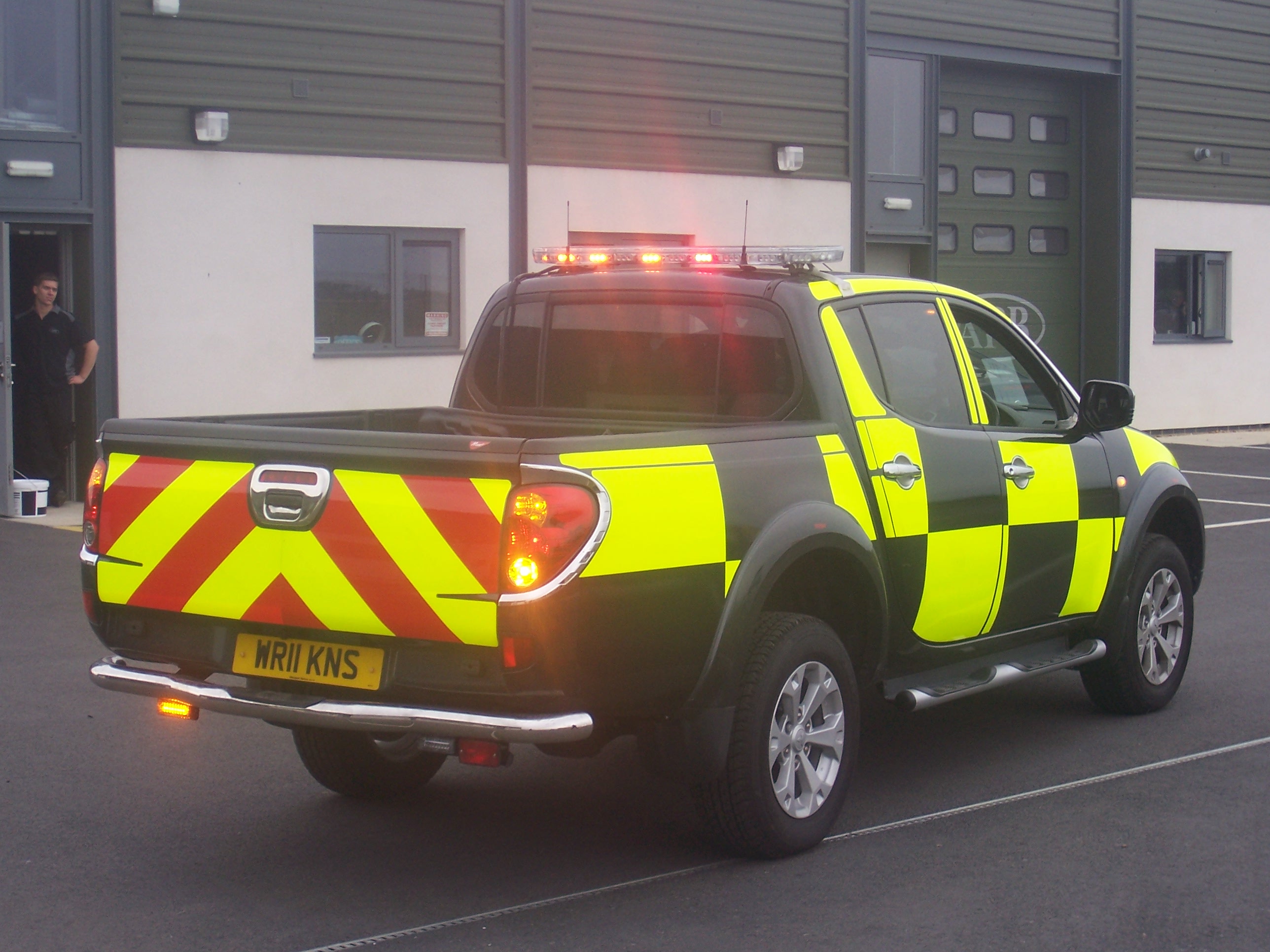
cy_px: 476
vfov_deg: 22.3
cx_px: 635
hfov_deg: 29.4
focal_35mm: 66
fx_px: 2421
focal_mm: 10.8
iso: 80
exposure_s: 1/125
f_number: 4
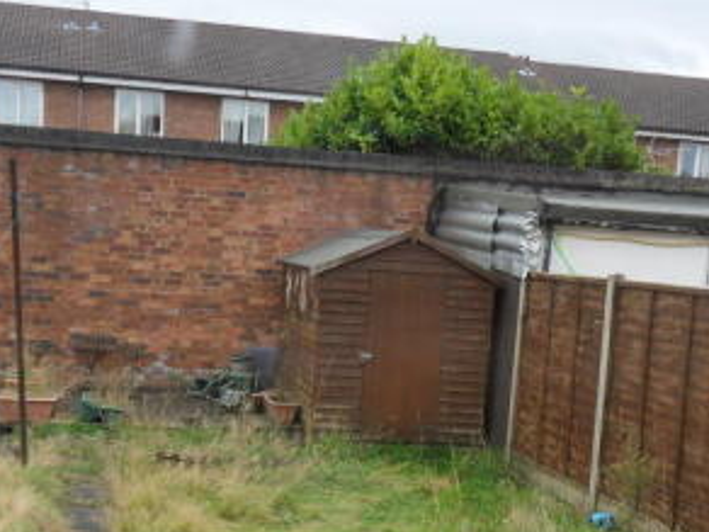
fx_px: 1106
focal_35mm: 54
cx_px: 370
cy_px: 451
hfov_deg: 35.5
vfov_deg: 26.4
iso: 100
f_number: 3.5
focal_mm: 4.7
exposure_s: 1/90
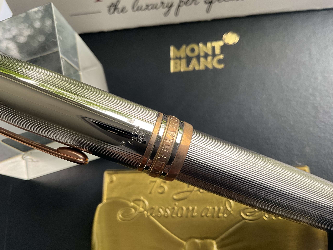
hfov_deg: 61.7
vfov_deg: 48.2
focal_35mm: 29
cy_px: 125
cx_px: 166
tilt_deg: -68.9
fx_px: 279
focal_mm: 3
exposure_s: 1/116
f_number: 1.8
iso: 64
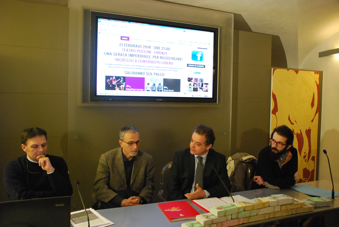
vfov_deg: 43.7
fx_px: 283
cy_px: 114
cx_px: 170
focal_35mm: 30
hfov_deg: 61.9
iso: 1600
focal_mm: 20
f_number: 3.8
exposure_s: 1/30
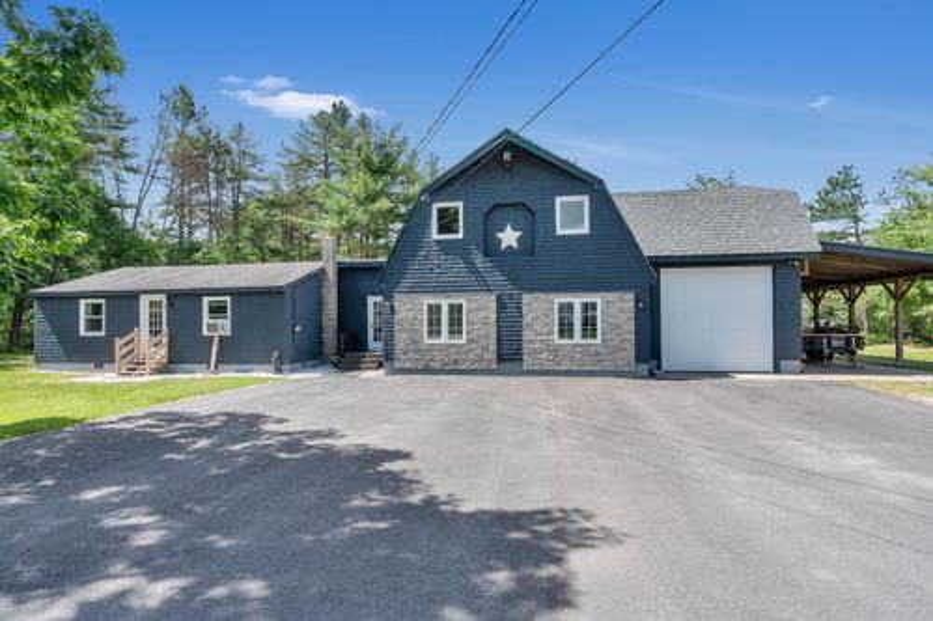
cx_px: 466
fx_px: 440
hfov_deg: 93.3
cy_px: 310
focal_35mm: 17
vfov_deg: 70.4
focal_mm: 17
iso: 800
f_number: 8
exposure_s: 1/1000
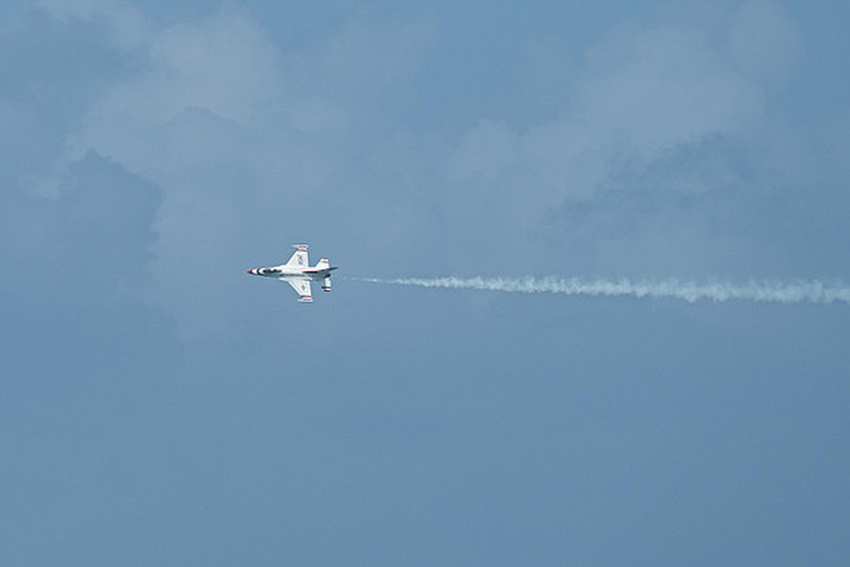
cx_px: 192
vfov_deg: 1.6
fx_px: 20944
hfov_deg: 2.3
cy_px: 244
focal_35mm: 887
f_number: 10
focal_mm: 400
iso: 800
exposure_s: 1/1600
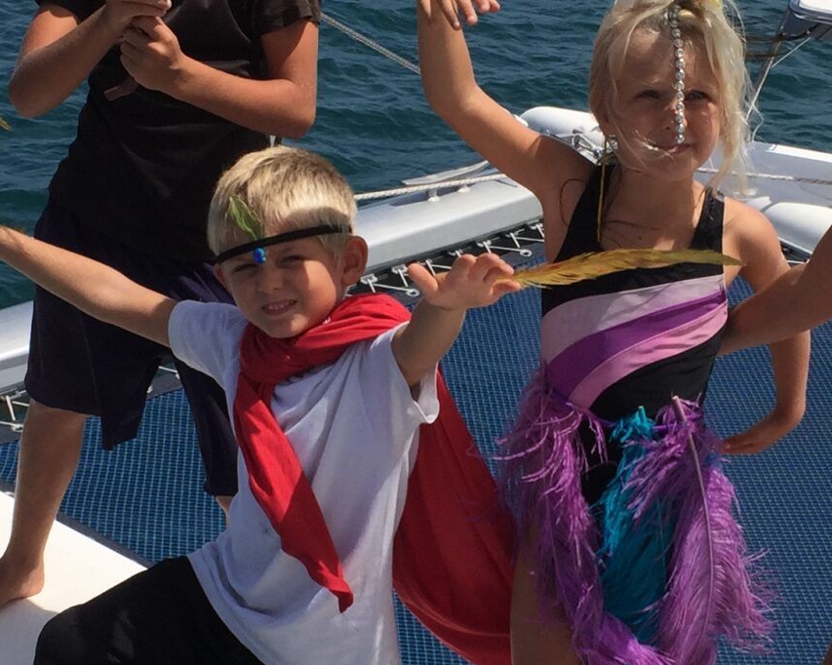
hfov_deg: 22.5
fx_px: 2093
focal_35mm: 85
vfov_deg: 18.0
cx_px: 482
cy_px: 468
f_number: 2.2
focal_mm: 4.15
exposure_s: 1/3597
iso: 32
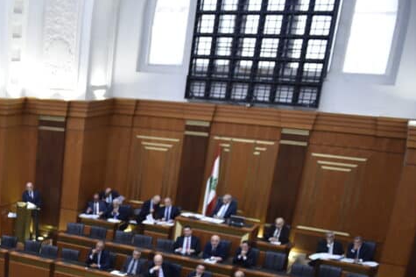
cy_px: 296
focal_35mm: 54
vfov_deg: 23.6
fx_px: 624
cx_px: -43
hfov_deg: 32.4
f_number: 3.2
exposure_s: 1/160
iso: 1600
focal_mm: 24
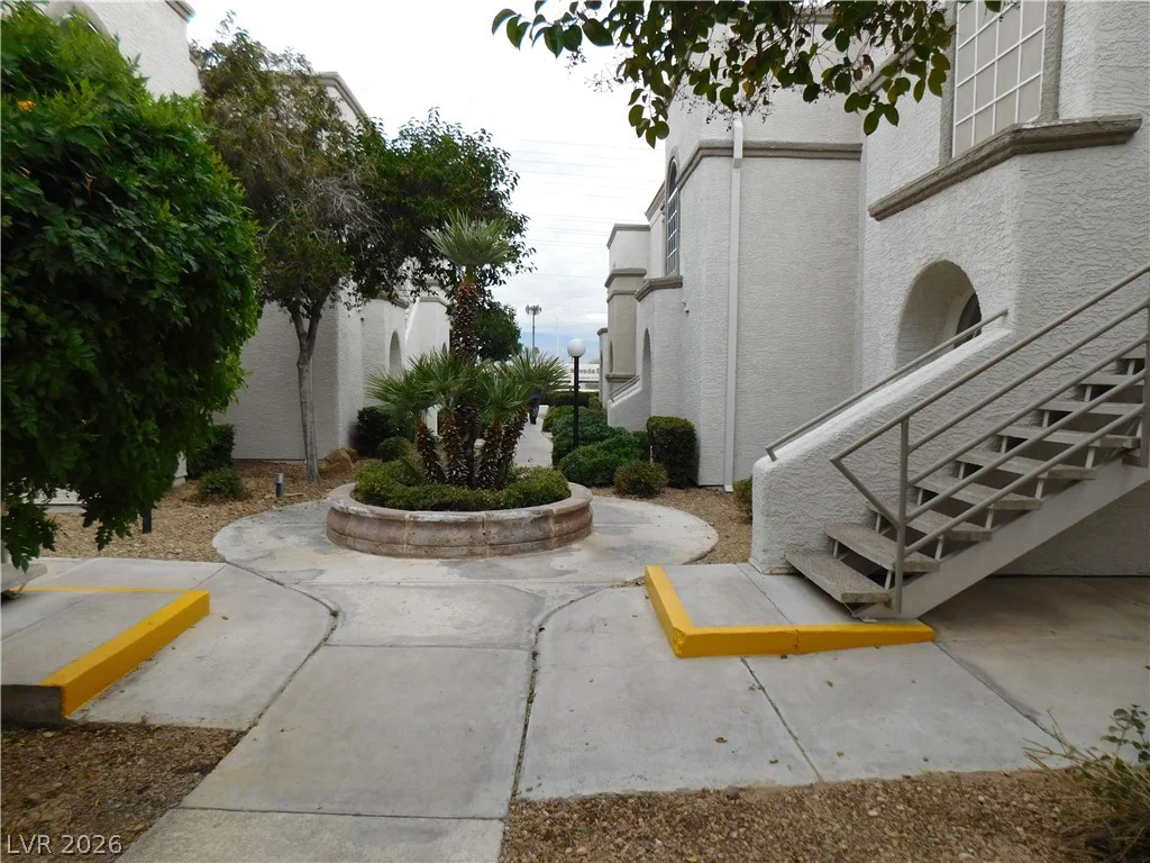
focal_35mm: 23
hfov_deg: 73.9
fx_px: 764
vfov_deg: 58.9
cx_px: 575
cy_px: 432
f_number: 3
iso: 125
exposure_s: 1/500
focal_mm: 4
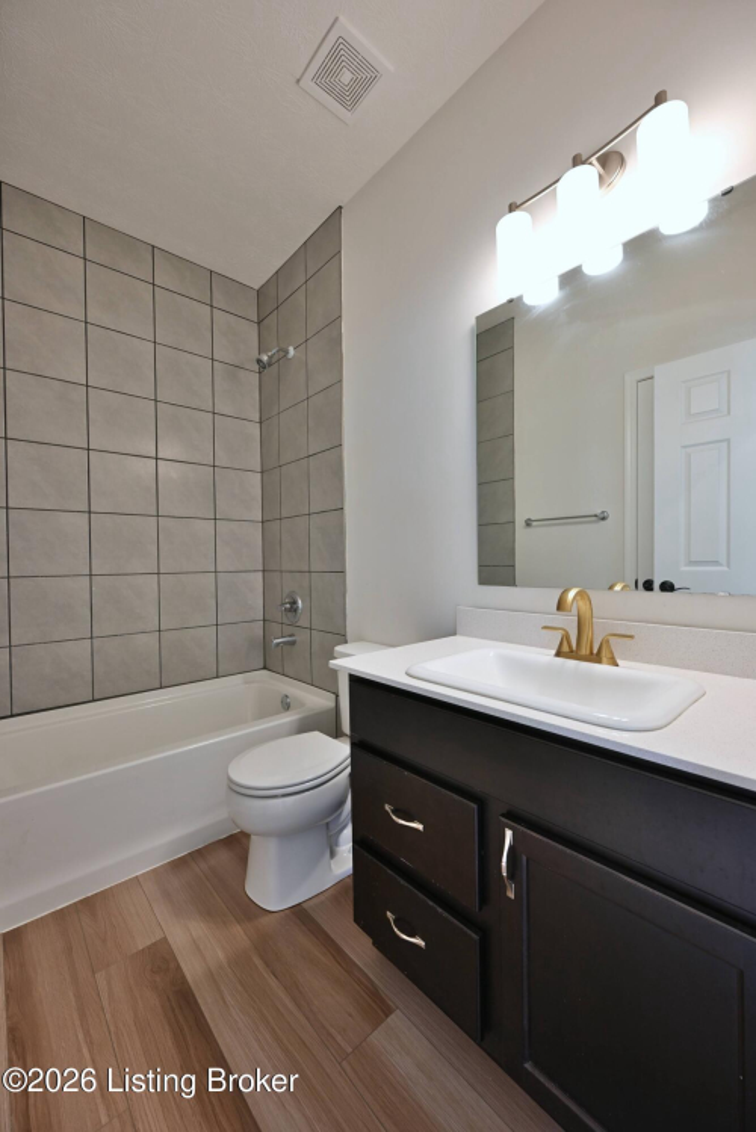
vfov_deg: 104.2
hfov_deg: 81.3
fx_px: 441
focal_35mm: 14
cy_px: 566
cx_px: 378
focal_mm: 14
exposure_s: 1/25
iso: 560
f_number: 6.3
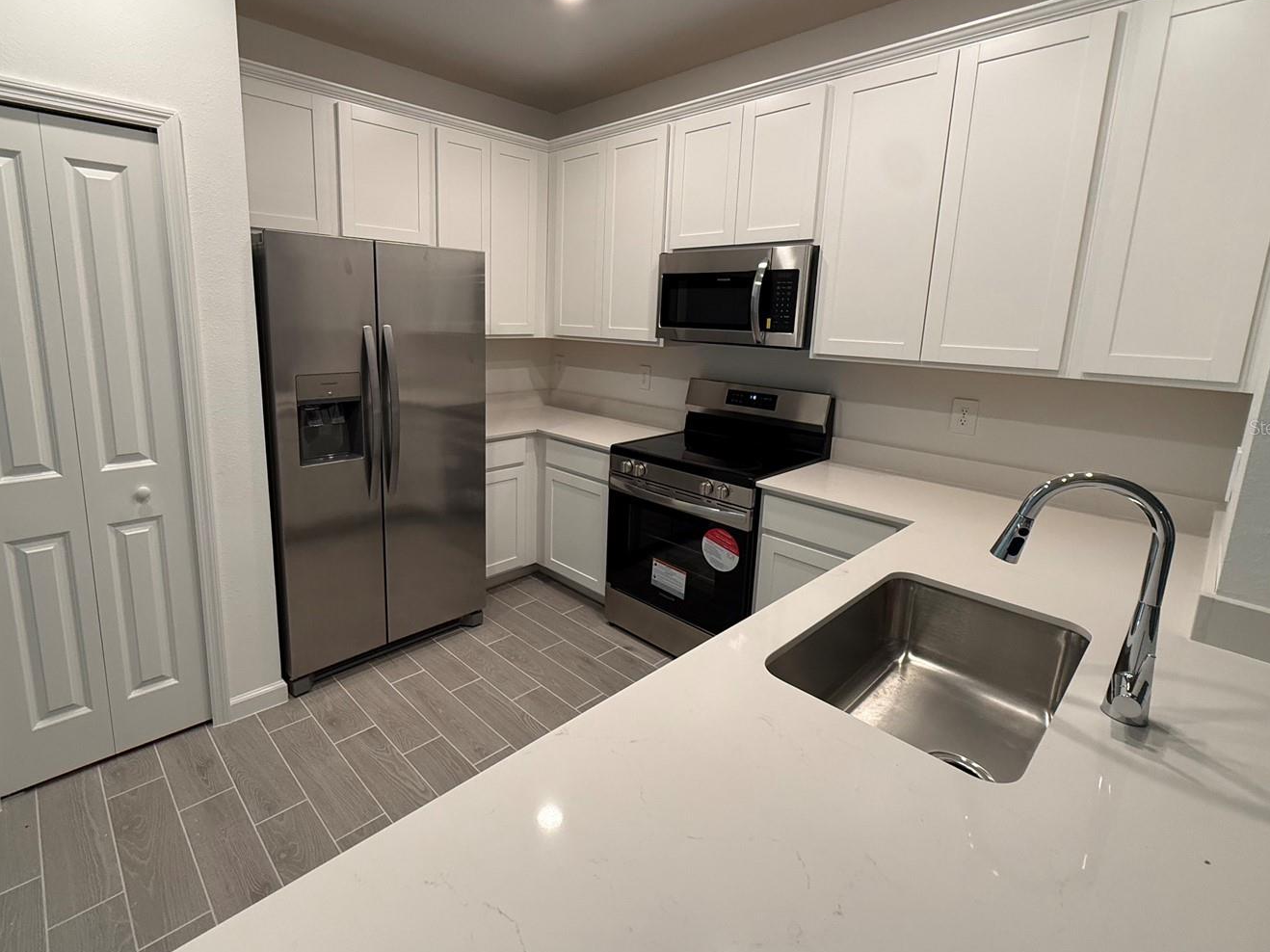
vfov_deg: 74.5
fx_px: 624
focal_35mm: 17
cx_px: 569
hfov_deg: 90.7
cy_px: 427
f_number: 2.2
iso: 250
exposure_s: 1/120
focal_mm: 2.22
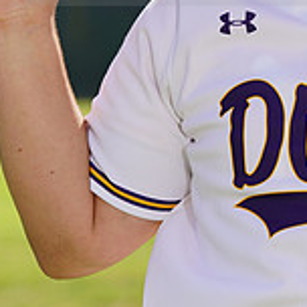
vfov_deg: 2.4
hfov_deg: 2.4
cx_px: 366
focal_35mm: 741
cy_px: -55
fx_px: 7435
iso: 100
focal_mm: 229
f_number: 8
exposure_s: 1/250
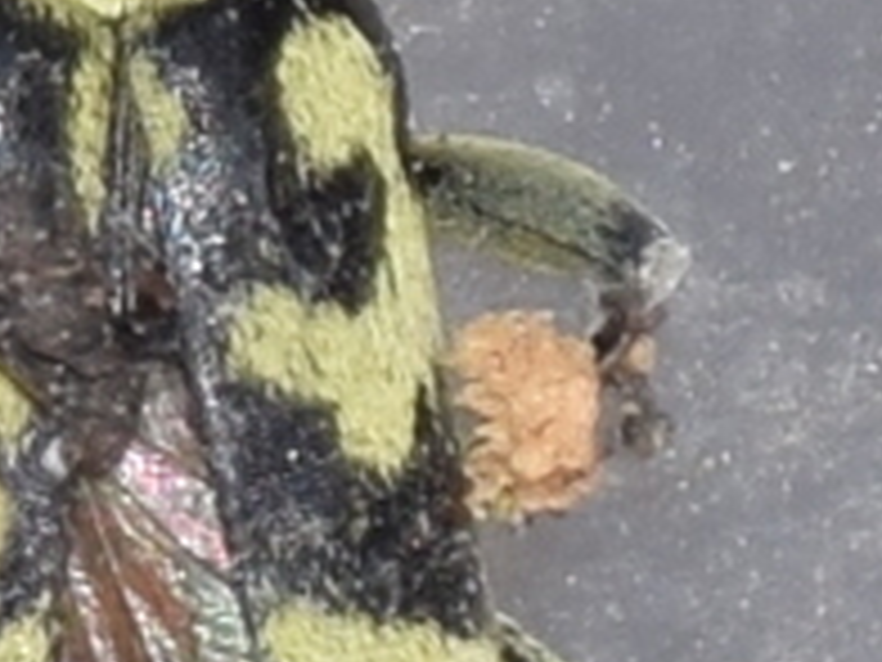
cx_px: 38
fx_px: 25174
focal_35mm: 988
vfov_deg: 1.5
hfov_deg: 2.0
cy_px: 185
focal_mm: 140
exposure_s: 1/160
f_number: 10
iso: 100
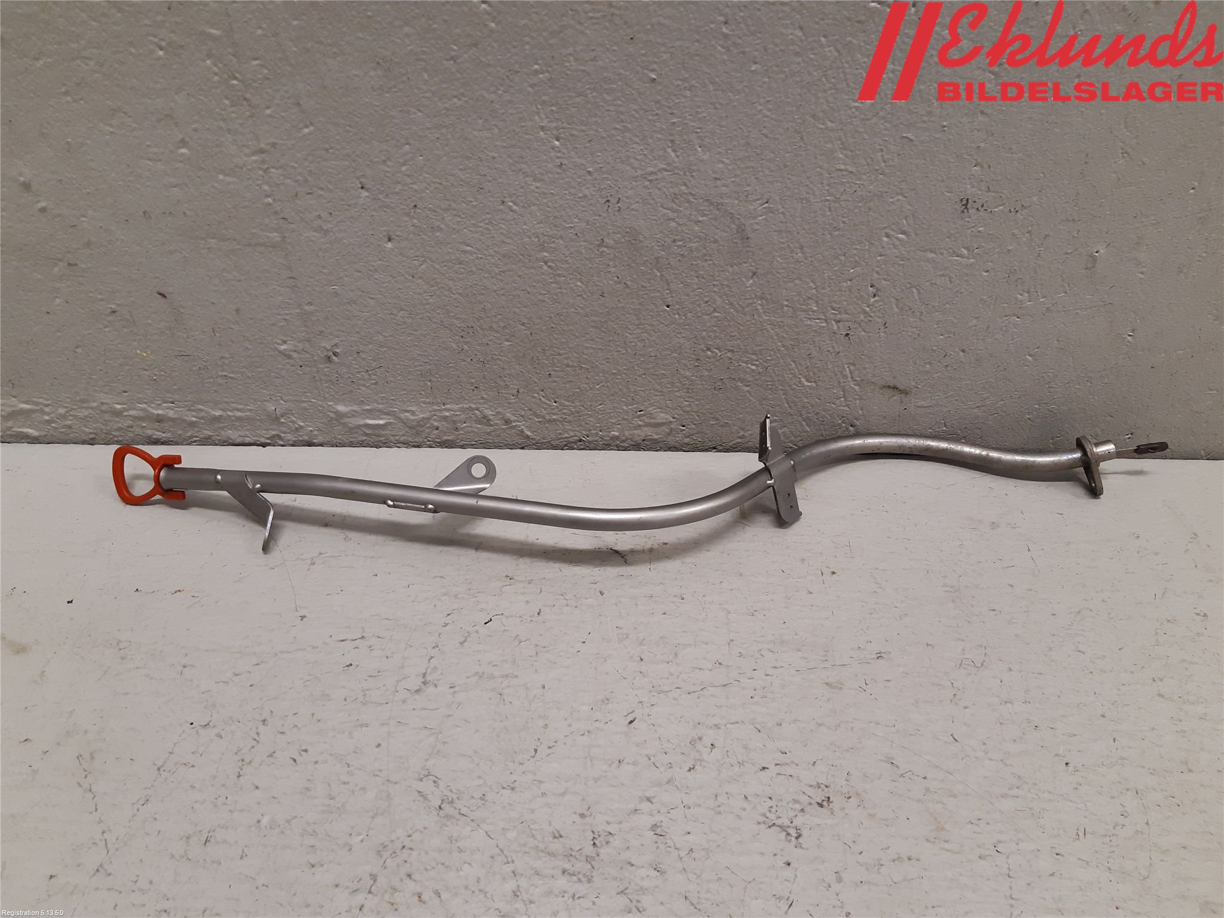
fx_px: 919
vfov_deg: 53.1
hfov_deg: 67.3
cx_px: 612
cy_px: 459
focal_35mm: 26
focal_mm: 3.93
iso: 125
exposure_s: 1/50
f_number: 1.7
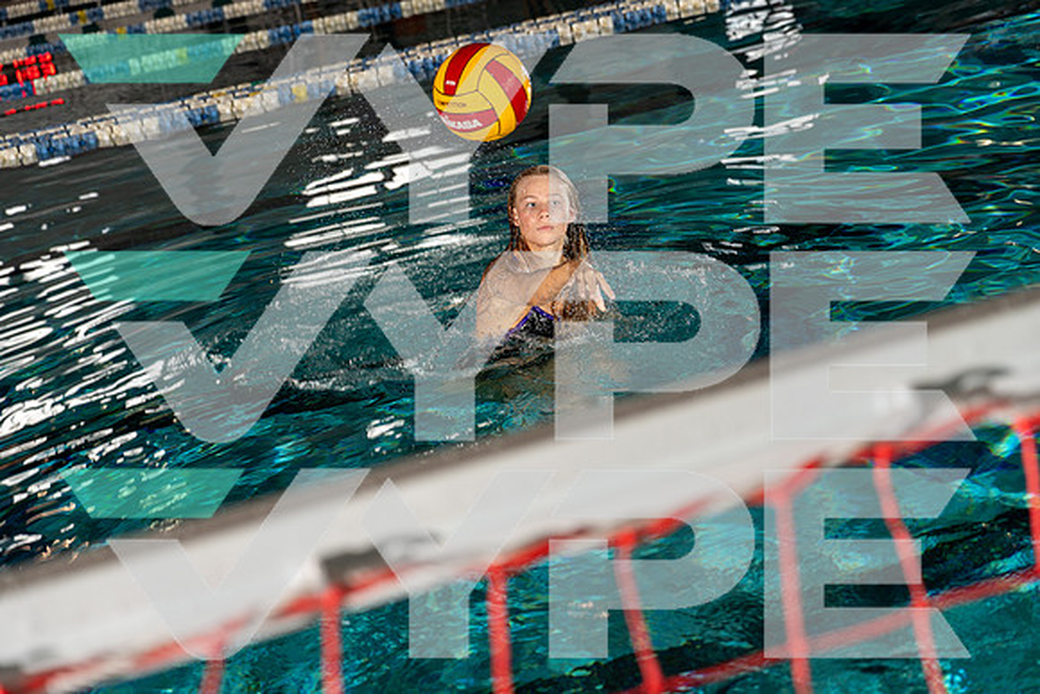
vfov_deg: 19.5
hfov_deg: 28.8
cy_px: 347
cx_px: 520
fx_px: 2023
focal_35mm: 70
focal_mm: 70
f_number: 4
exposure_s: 1/250
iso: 100
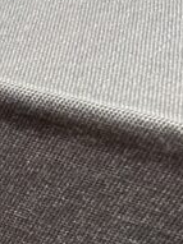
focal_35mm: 257
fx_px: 1814
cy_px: -244
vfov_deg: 7.4
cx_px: 17
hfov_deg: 5.8
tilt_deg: -11.7
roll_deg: +7.7
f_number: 1.78
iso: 200
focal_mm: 6.86
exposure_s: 1/40
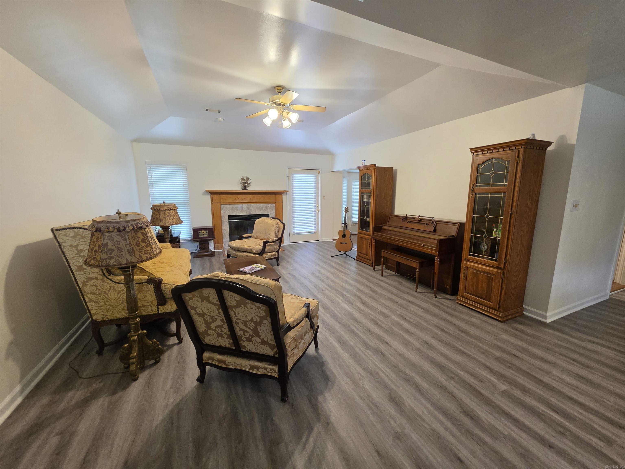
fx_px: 235
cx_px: 312
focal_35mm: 13
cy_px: 234
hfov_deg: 106.2
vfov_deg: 89.9
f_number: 1.9
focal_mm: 2.2
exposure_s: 1/120
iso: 250
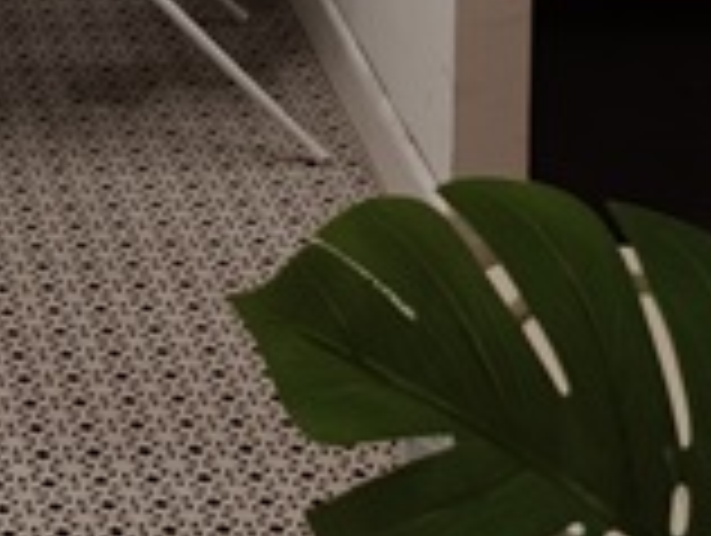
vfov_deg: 8.3
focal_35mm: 155
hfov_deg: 12.5
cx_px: -58
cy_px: -1000
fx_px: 3188
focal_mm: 6.06
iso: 500
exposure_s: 1/100
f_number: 1.6
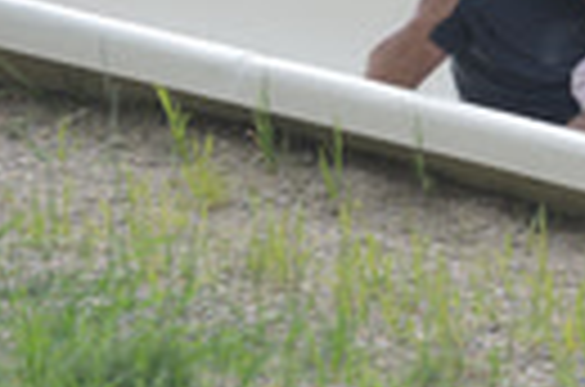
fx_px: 9759
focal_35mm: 602
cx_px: 891
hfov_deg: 3.4
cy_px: 223
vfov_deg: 2.3
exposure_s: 1/640
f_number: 6.3
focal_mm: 195
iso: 900
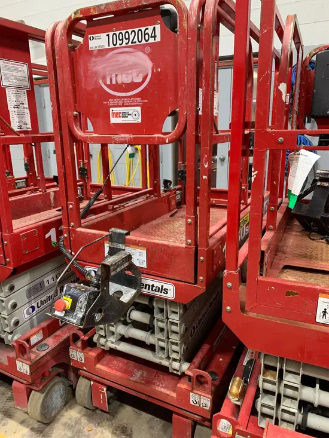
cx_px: 164
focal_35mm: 26
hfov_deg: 53.1
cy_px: 219
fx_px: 329
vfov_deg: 67.3
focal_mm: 4.25
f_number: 1.8
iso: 250
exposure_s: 1/60
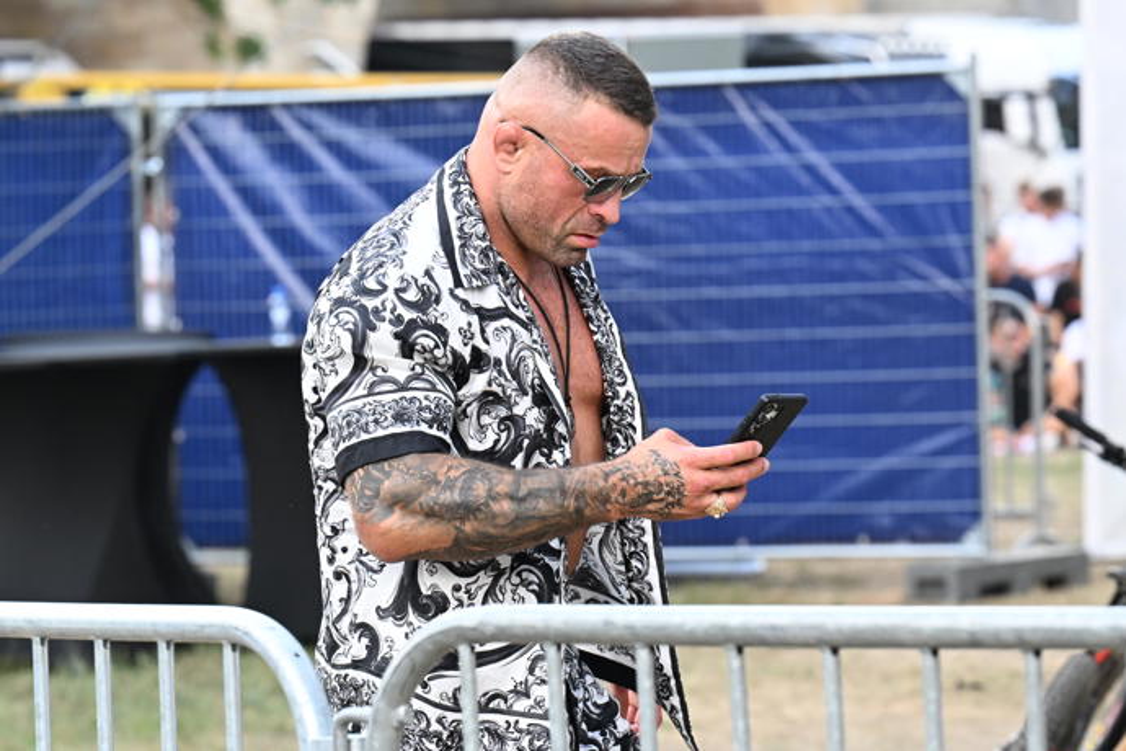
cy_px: 376
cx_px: 563
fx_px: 5848
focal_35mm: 187
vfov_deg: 7.3
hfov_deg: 11.0
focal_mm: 125
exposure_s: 1/800
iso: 1250
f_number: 5
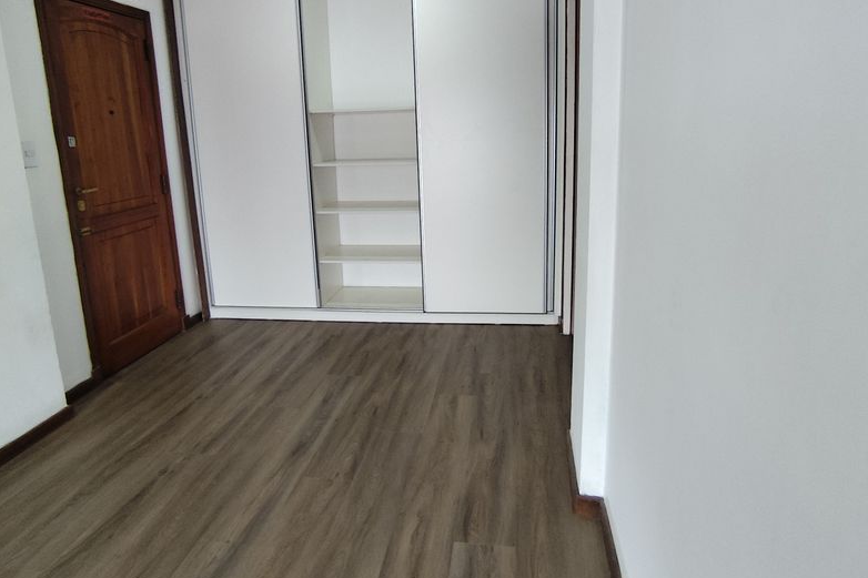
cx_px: 430
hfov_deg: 76.1
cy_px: 225
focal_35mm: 23
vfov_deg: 54.6
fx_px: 554
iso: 200
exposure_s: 1/50
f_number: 2.2
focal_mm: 1.65
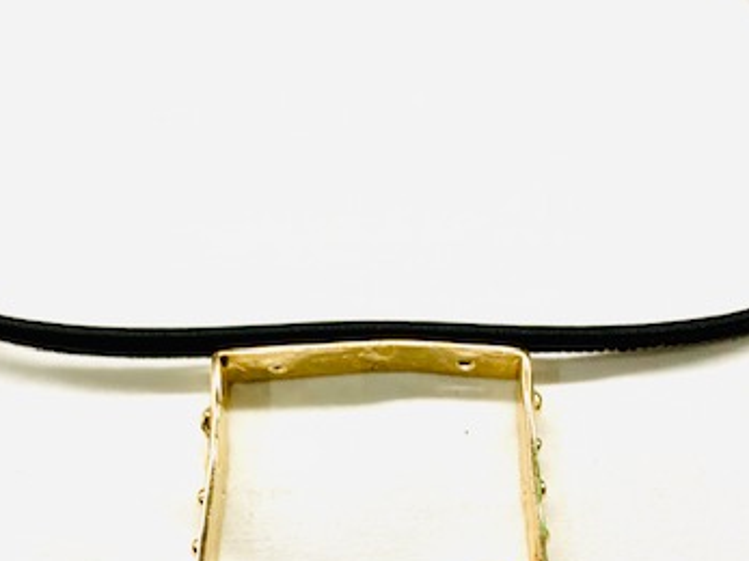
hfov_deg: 39.7
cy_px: 522
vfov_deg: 28.9
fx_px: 1038
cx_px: 360
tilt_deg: -66.9
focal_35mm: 48
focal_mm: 4.25
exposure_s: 1/71
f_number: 1.8
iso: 100
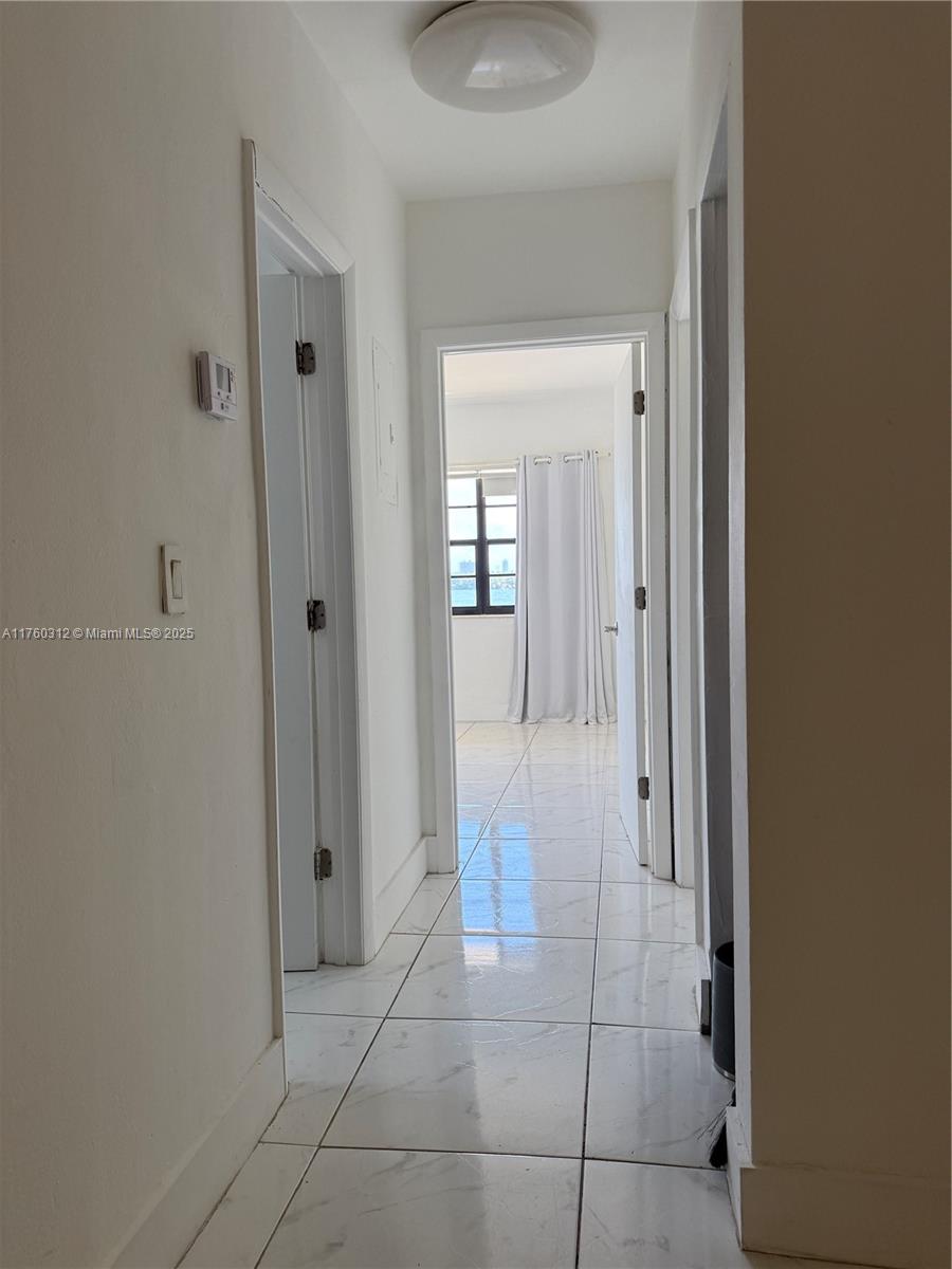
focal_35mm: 24
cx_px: 476
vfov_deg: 71.6
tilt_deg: -2.7
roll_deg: +1.1
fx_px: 880
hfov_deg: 56.8
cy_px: 634
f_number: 1.78
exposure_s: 1/240
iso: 125
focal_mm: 6.76
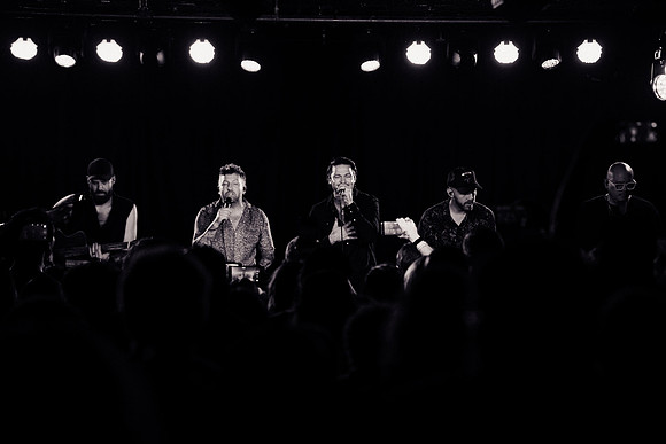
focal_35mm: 129
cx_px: 333
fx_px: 2395
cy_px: 222
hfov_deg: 15.8
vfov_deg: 10.6
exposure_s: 1/250
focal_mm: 126
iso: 640
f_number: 3.5
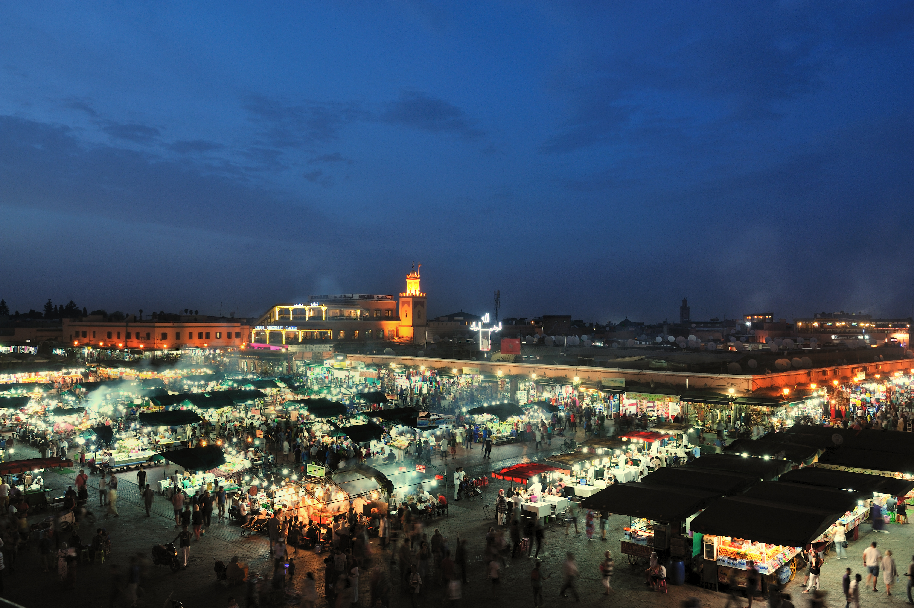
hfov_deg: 60.3
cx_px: 457
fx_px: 787
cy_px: 304
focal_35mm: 31
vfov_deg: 42.3
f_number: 9.5
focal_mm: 31
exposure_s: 1/4
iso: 400
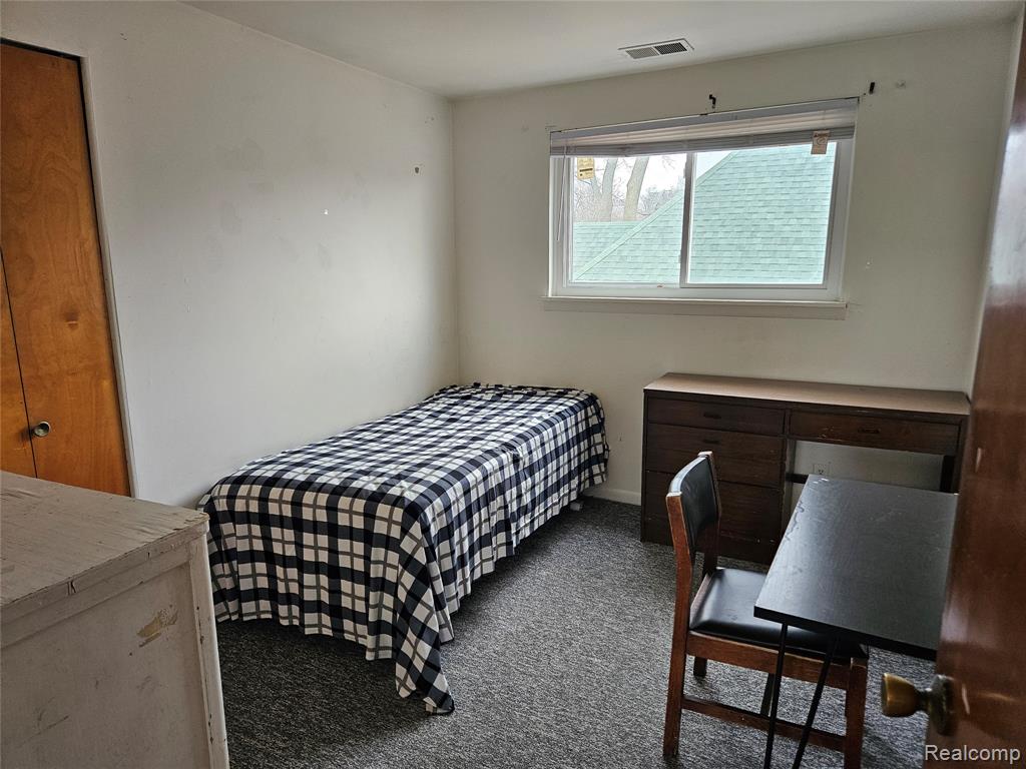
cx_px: 513
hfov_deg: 73.9
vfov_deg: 58.9
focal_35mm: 23
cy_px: 384
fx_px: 682
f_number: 1.8
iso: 160
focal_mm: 5.4
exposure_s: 1/120
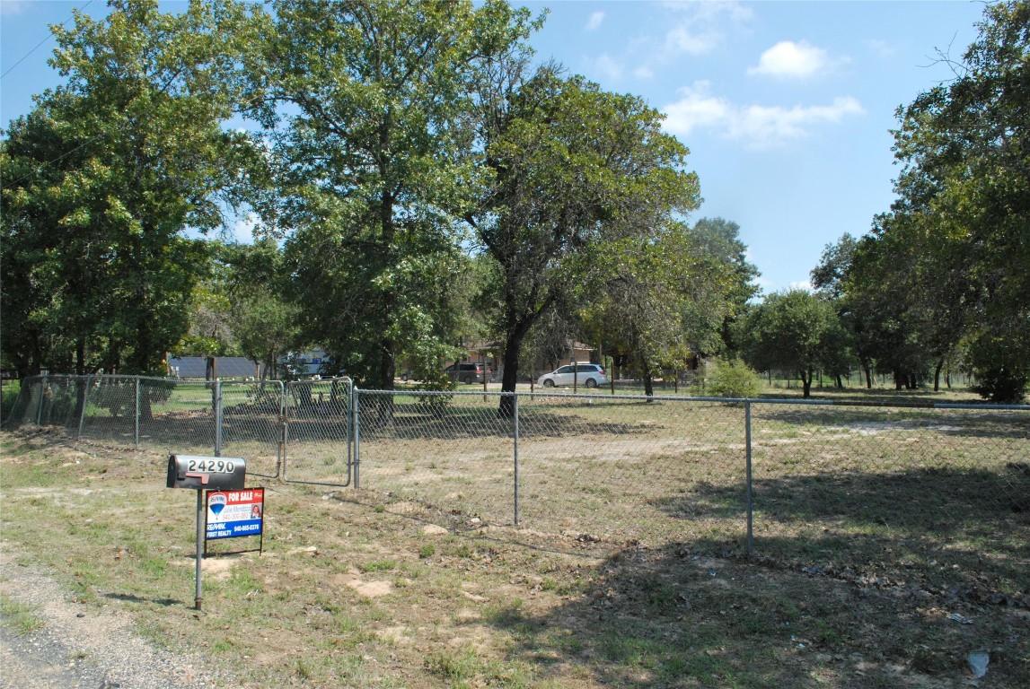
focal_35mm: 27
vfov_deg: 48.1
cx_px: 515
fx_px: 773
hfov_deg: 67.3
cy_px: 344
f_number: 13
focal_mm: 18
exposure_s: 1/640
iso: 800
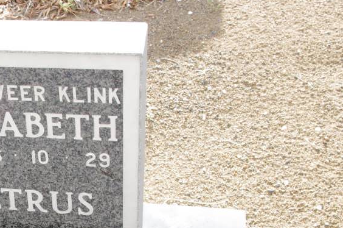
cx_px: -21
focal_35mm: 83
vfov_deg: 16.0
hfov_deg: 23.2
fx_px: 789
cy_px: 235
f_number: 11
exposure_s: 1/125
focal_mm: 26.25
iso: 800
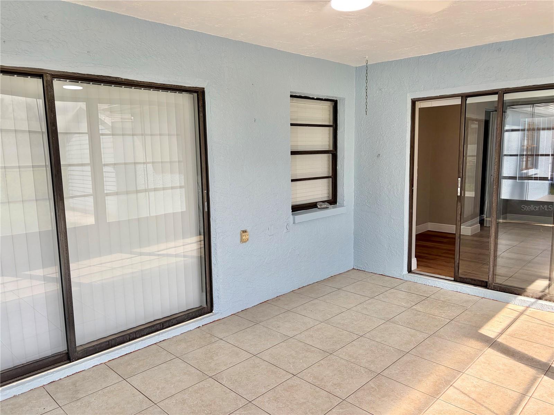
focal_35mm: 26
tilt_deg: -6.9
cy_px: 208
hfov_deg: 67.3
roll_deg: +2.3
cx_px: 277
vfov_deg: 53.1
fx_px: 416
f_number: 1.6
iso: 40
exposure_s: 1/146
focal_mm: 5.96
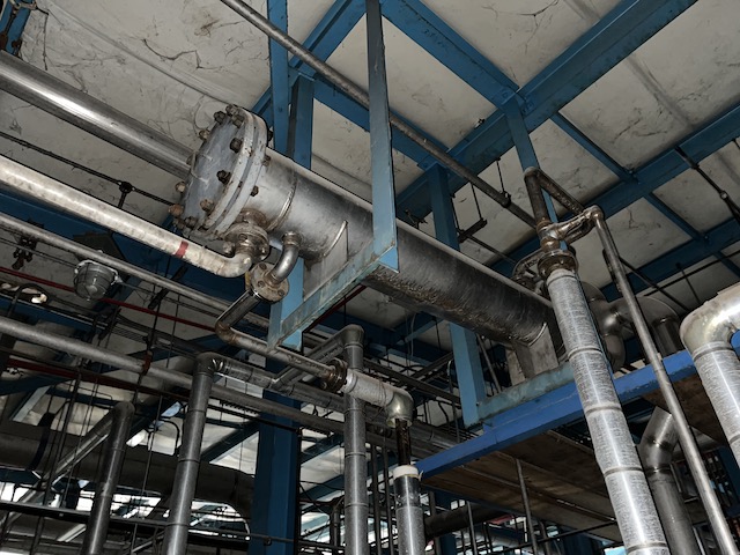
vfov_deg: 53.1
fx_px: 556
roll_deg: +3.1
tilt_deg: +38.9
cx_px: 370
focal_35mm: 26
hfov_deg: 67.3
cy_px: 278
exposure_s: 1/4
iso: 400
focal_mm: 5.1
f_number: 1.6
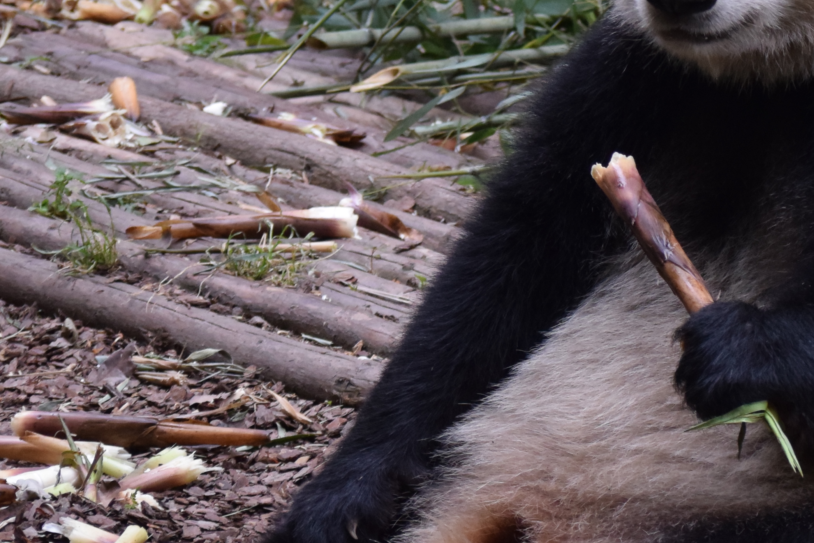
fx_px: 7010
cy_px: 61
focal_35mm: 310
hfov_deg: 6.6
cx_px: 971
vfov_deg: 4.4
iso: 1250
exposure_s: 1/500
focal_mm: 72
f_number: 4.2
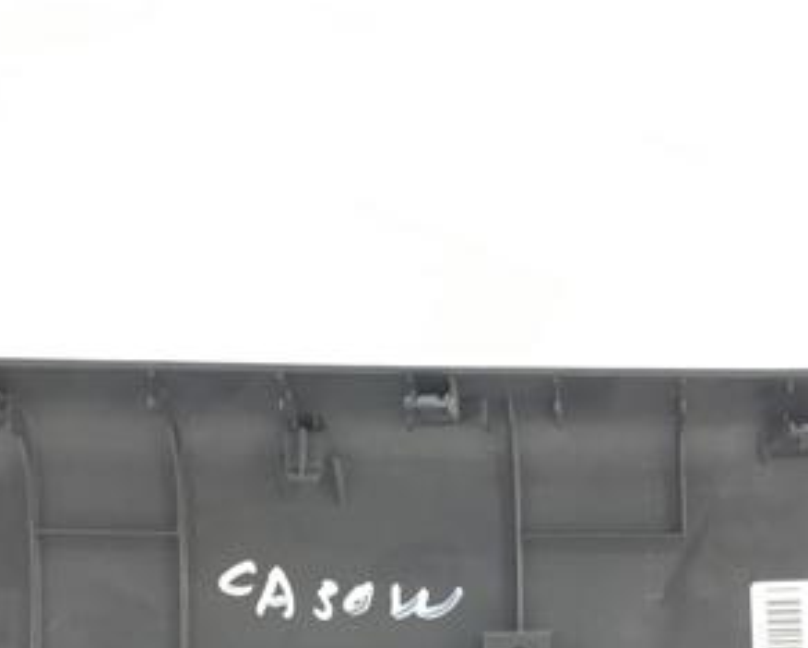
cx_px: 354
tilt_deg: -19.2
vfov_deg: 23.7
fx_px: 1484
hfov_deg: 30.4
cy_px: 631
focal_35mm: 62
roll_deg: -1.1
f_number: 2.2
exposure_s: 1/33
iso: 32
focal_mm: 4.15
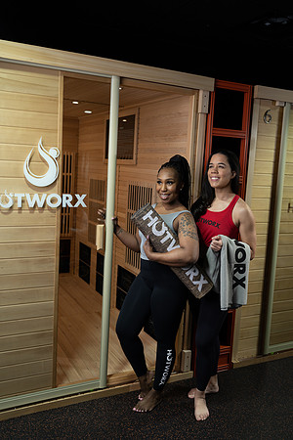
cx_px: 146
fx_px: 427
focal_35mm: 35
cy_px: 220
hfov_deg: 37.9
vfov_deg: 54.4
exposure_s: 1/125
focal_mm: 35
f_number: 2.8
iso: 200
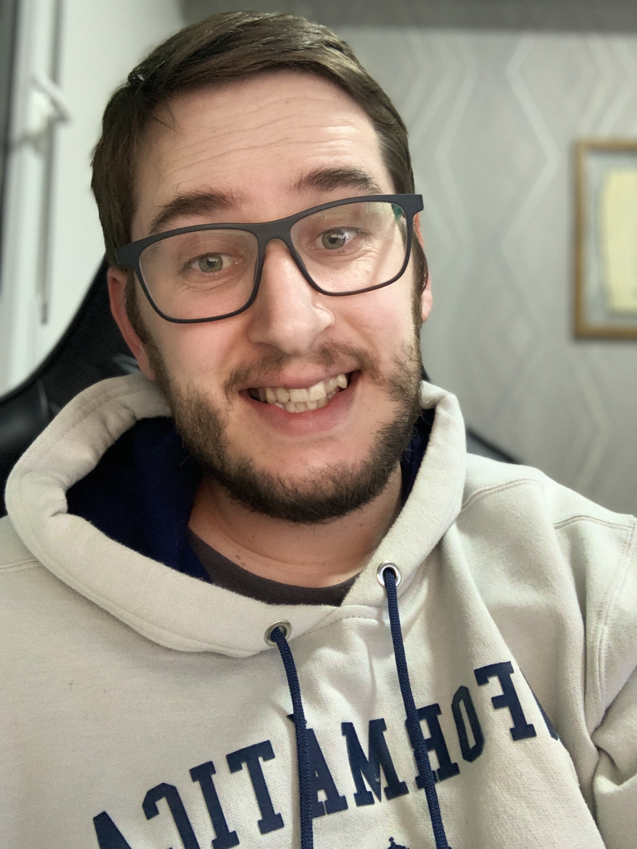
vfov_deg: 56.8
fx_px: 785
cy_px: 424
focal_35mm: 32
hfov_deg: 44.2
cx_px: 318
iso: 250
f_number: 2.2
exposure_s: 1/28
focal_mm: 2.87
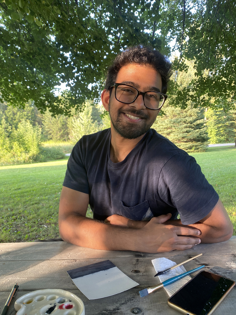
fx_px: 236
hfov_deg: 53.1
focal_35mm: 26
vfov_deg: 67.3
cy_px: 158
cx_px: 118
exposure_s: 1/121
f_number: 1.8
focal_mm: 4.25
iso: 100
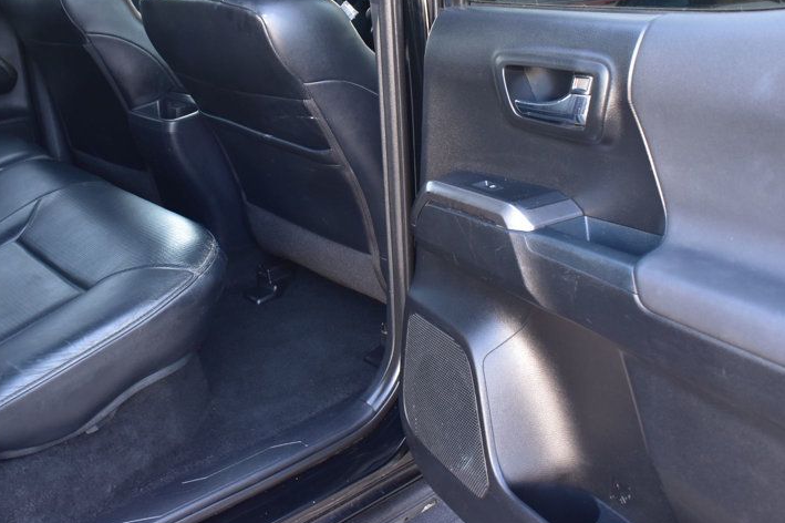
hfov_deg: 49.2
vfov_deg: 33.7
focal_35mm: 39
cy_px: 151
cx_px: 309
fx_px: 850
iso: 400
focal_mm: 18
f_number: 6.3
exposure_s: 1/20
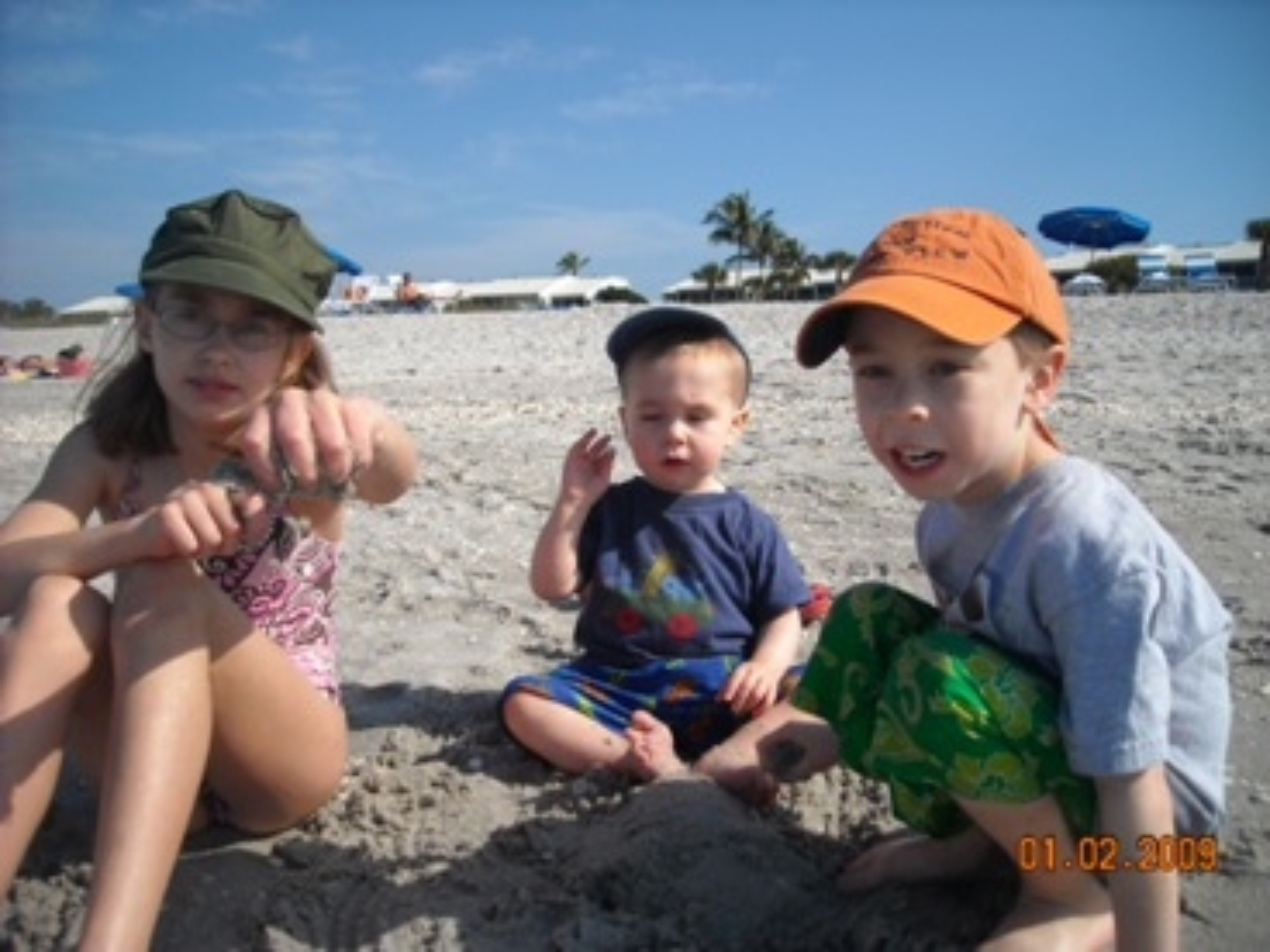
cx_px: 635
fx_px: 1284
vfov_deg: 40.7
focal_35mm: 35
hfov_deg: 52.6
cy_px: 476
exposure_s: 1/402
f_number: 5.6
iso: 64
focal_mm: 5.7
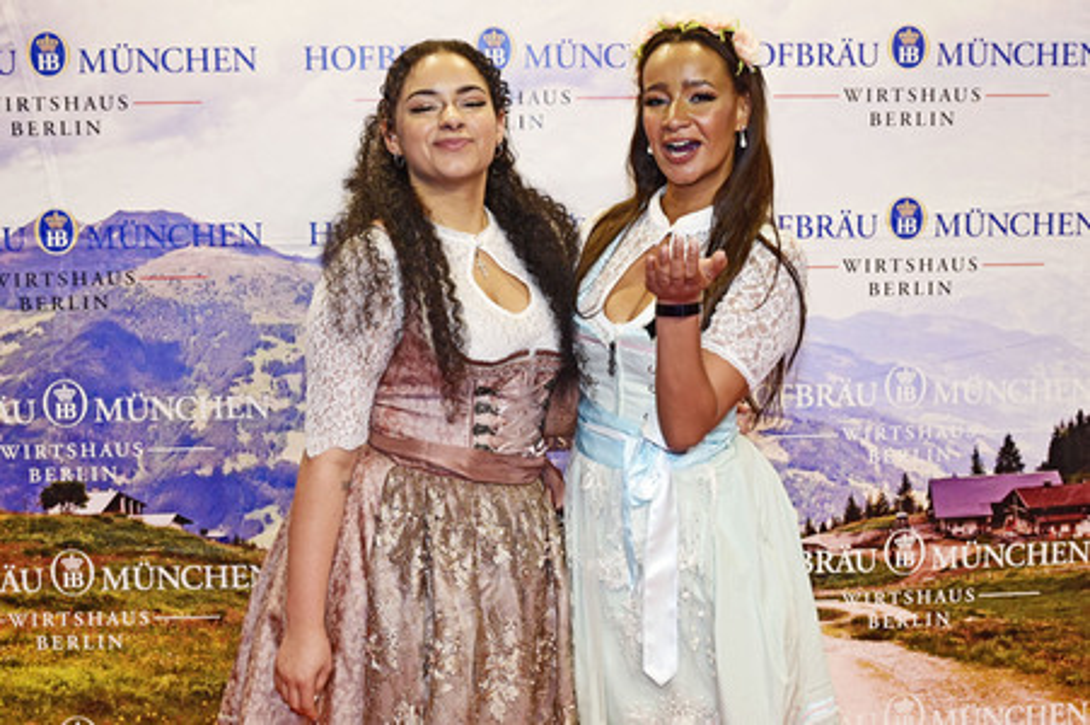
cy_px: 362
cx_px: 545
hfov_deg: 43.6
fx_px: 1361
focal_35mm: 45
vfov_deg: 29.8
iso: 1000
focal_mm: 45
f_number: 5.6
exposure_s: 1/200
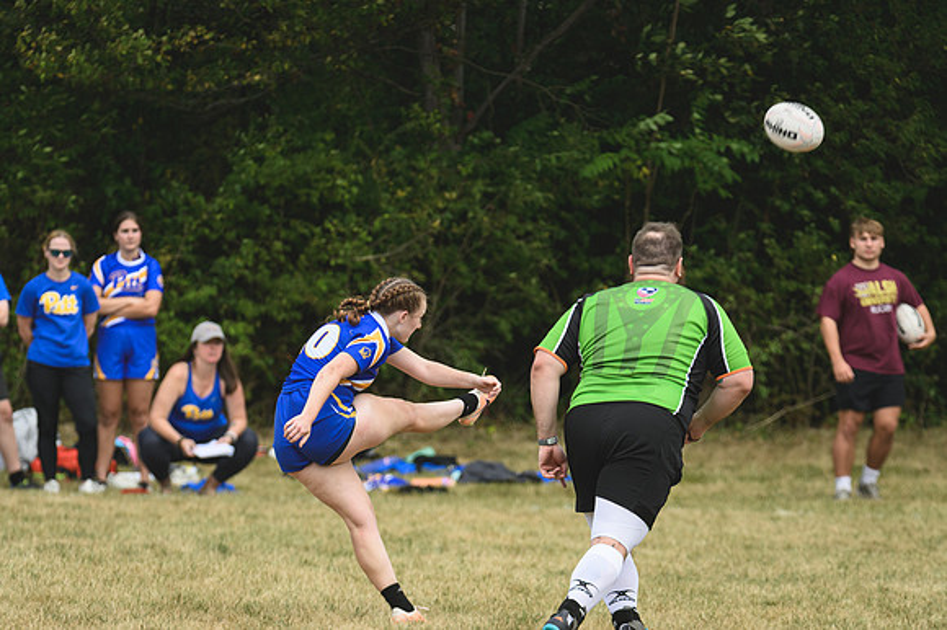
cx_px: 474
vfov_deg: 2.7
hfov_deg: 4.0
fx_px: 13408
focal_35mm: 510
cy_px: 315
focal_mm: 340
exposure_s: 1/1000
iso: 400
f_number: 6
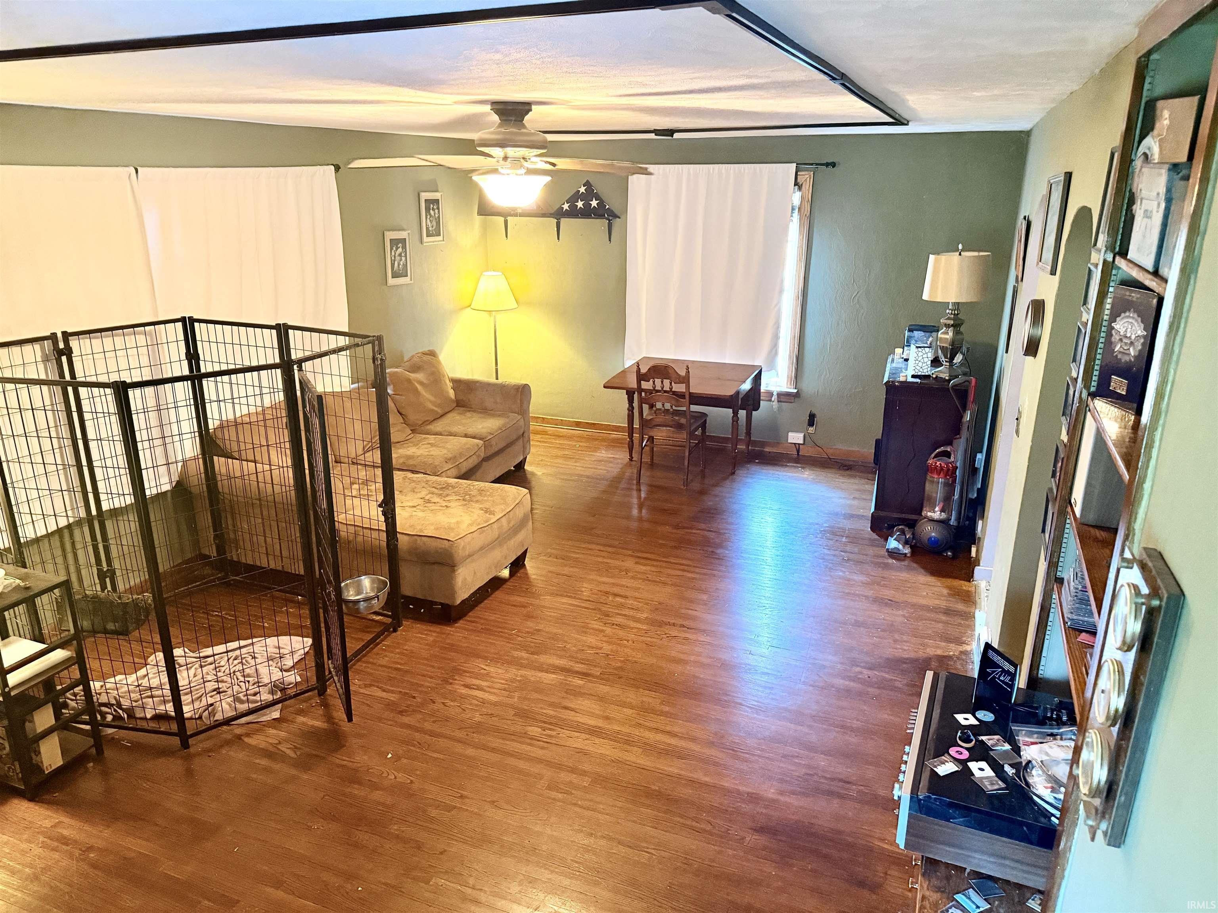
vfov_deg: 56.8
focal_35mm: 24
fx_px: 844
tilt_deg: -18.1
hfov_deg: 71.6
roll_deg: -0.6
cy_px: 456
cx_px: 609
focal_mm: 6.76
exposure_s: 1/40
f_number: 1.78
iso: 640
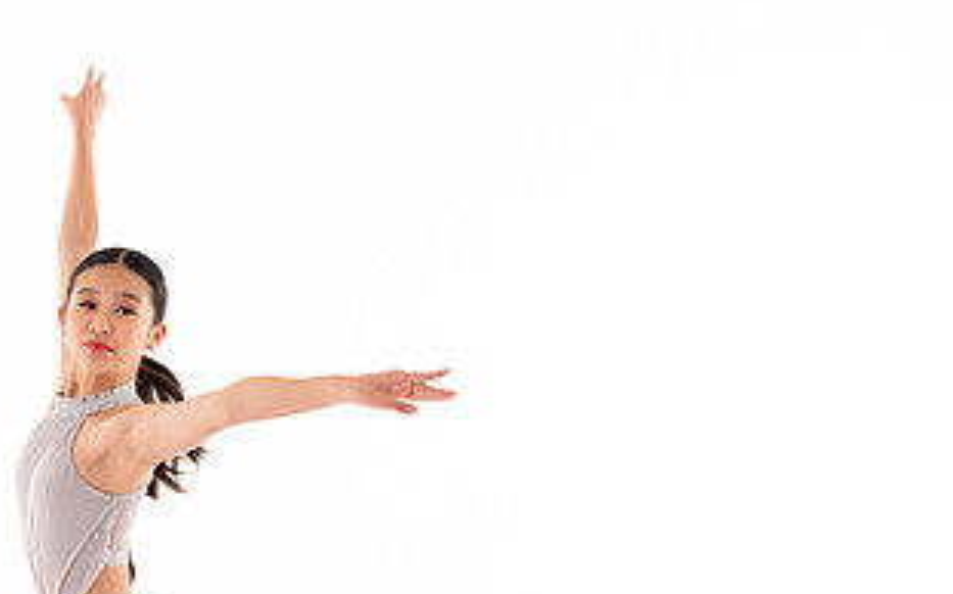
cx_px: 156
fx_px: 2025
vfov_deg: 16.4
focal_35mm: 78
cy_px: 570
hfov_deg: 25.9
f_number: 6.3
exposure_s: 1/200
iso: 400
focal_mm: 41
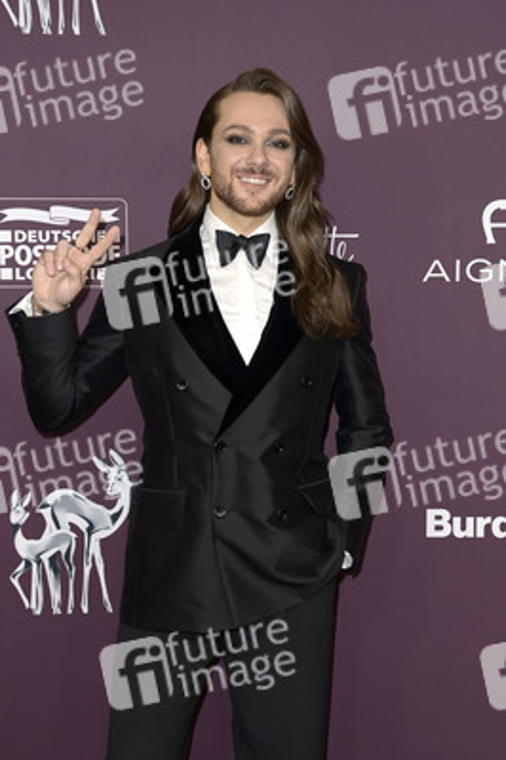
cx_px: 253
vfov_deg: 34.5
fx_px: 1225
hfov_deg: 23.3
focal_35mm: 58
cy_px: 380
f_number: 5.6
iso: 640
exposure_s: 1/250
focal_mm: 58
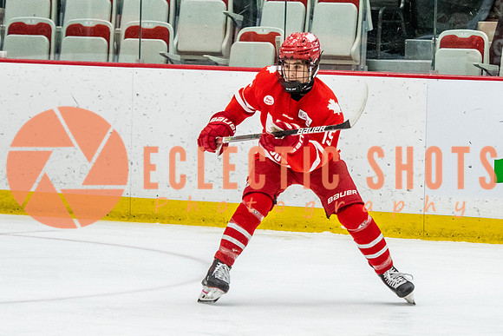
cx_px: 306
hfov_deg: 6.0
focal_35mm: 345
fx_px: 4828
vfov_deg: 4.0
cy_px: 123
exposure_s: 1/640
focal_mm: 110
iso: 2000
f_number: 2.8
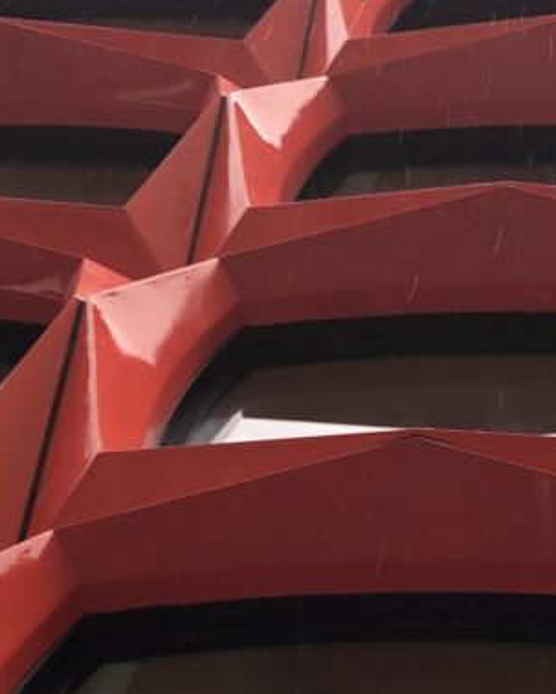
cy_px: 452
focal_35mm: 111
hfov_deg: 13.1
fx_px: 2280
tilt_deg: +61.1
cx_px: 861
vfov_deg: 17.3
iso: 20
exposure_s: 1/105
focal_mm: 3.99
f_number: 1.8
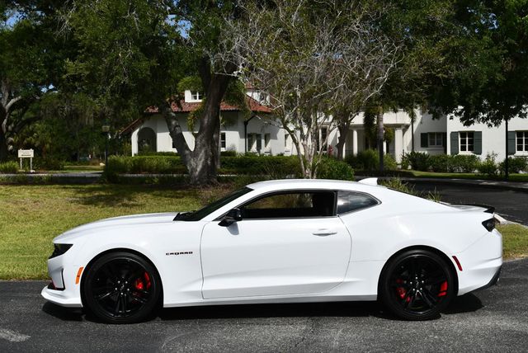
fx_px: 763
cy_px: 176
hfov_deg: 38.2
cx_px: 264
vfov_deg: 26.0
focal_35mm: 52
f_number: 10
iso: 100
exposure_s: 1/400
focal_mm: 26
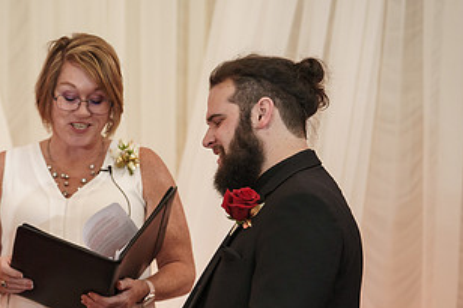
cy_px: 253
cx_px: 88
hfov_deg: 7.6
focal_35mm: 272
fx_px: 3496
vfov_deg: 5.0
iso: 2000
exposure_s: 1/100
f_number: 4
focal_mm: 139
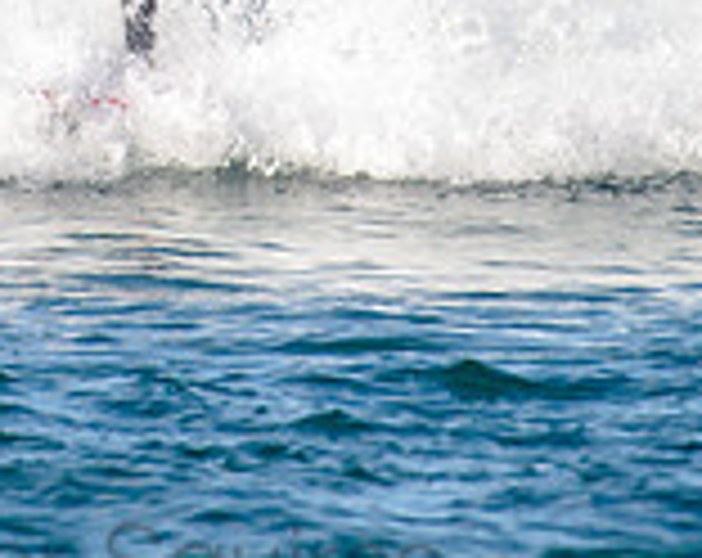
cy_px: -206
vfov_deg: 0.7
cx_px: 130
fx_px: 44496
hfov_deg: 0.9
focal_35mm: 2147
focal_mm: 500
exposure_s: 1/2000
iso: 250
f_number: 5.6
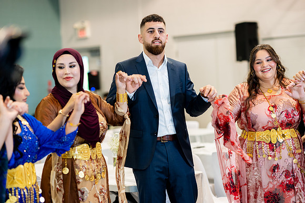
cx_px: 152
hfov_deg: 23.9
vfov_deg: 16.1
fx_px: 720
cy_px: 102
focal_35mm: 85
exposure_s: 1/200
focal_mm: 85
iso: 640
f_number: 2
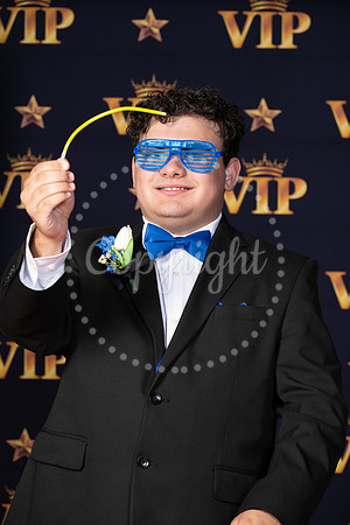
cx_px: 175
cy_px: 262
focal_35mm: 120
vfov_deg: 17.1
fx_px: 1750
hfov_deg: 11.4
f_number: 8
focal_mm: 120
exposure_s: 1/100
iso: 320
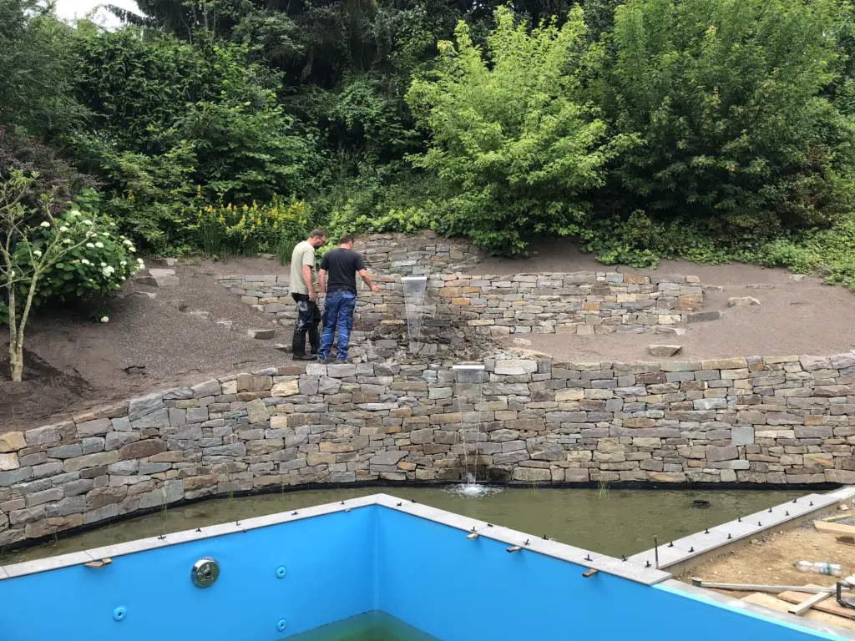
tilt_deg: -1.3
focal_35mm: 28
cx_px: 428
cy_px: 320
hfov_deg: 63.4
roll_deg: +1.5
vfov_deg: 49.7
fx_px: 692
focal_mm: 3.99
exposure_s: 1/247
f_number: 1.8
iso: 20
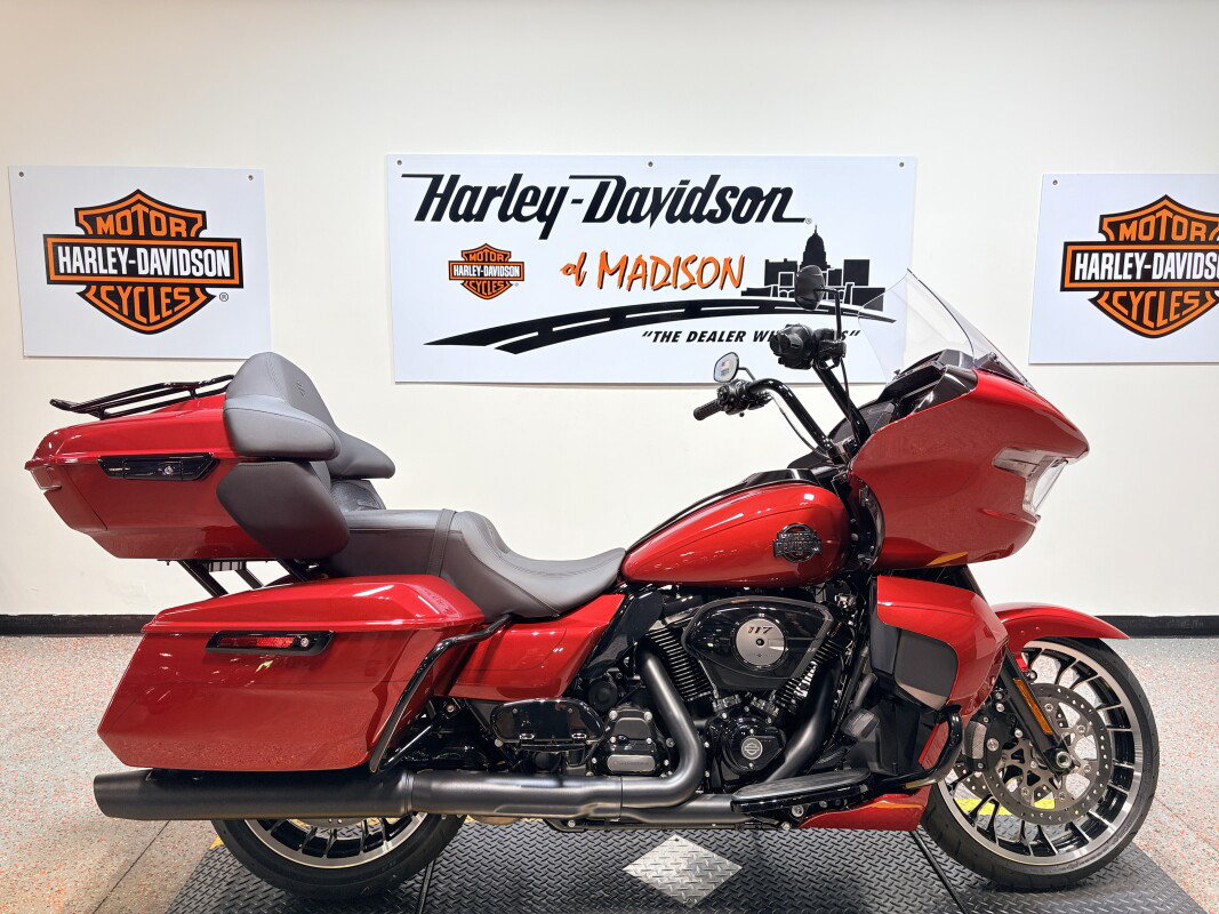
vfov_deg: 53.1
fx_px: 915
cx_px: 610
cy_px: 457
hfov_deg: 67.3
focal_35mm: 26
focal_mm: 5.96
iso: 40
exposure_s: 1/120
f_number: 1.6
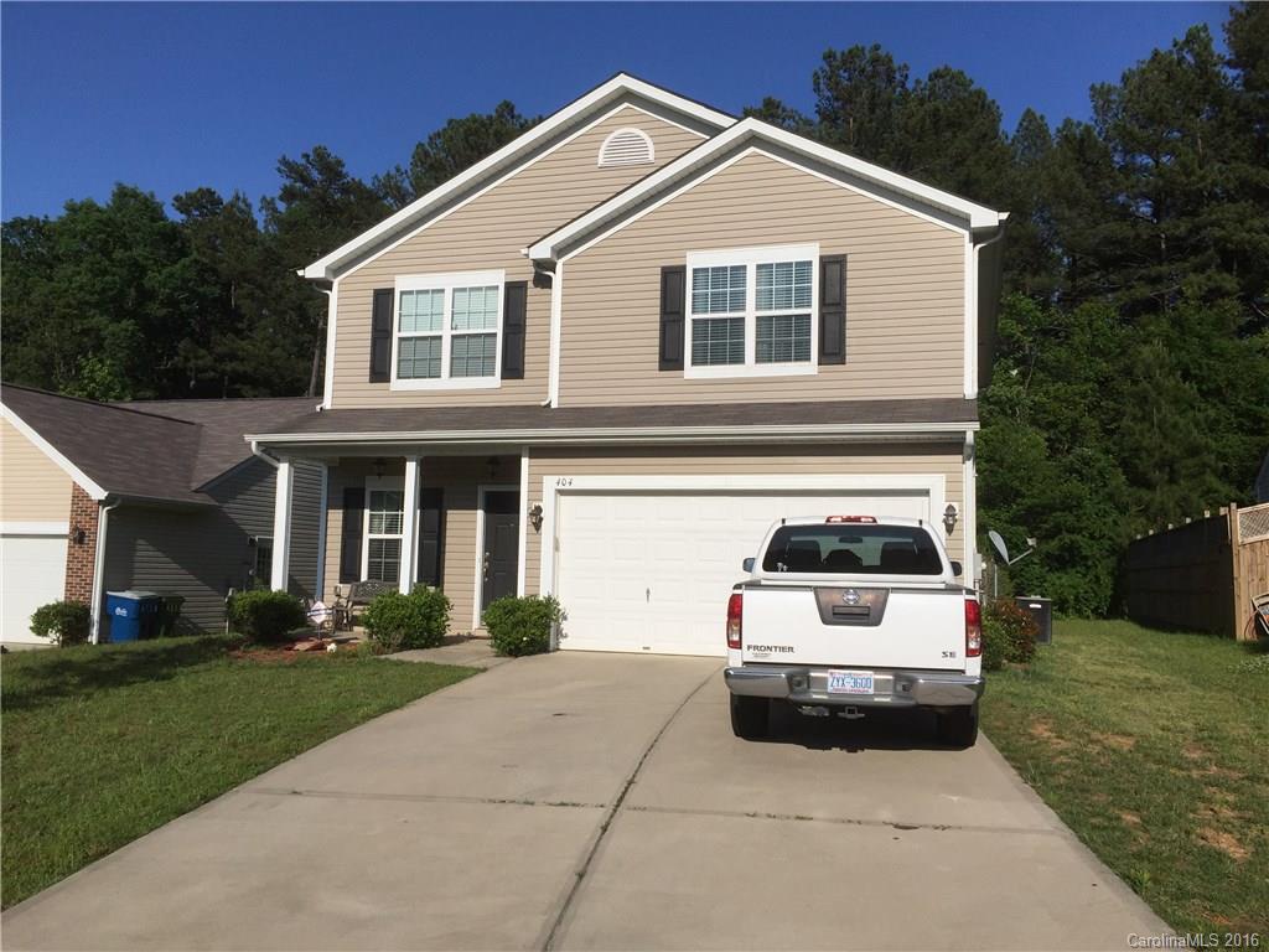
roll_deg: -2.4
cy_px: 476
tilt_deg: +4.5
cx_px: 634
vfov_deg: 48.2
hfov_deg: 61.7
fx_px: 1063
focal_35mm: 29
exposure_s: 1/5650
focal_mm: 4.15
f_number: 2.2
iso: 32
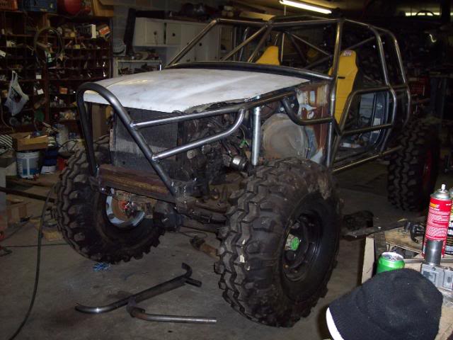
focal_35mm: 39
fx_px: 510
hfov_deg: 47.9
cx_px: 226
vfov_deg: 36.8
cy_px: 170
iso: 100
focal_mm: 8
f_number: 2.8
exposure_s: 1/60
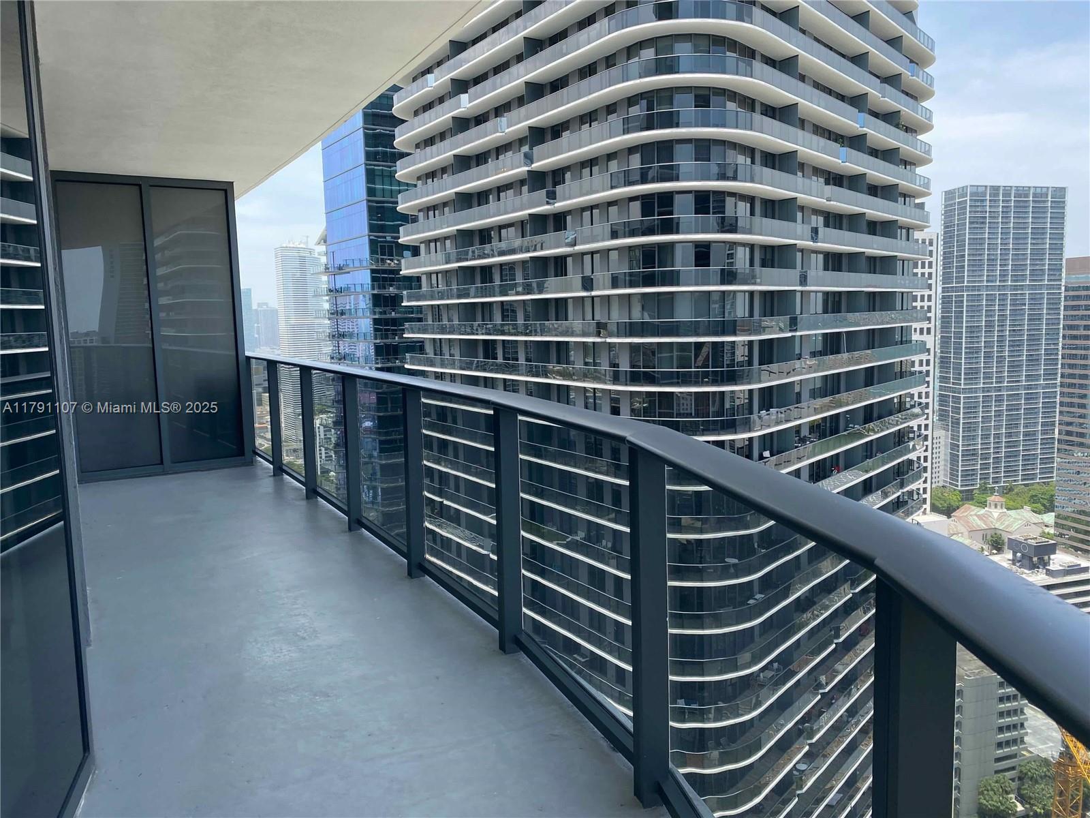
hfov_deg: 67.3
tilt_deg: -5.0
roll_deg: +0.8
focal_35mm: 26
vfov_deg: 53.1
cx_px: 545
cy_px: 409
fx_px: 819
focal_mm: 4.25
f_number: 1.8
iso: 32
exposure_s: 1/733
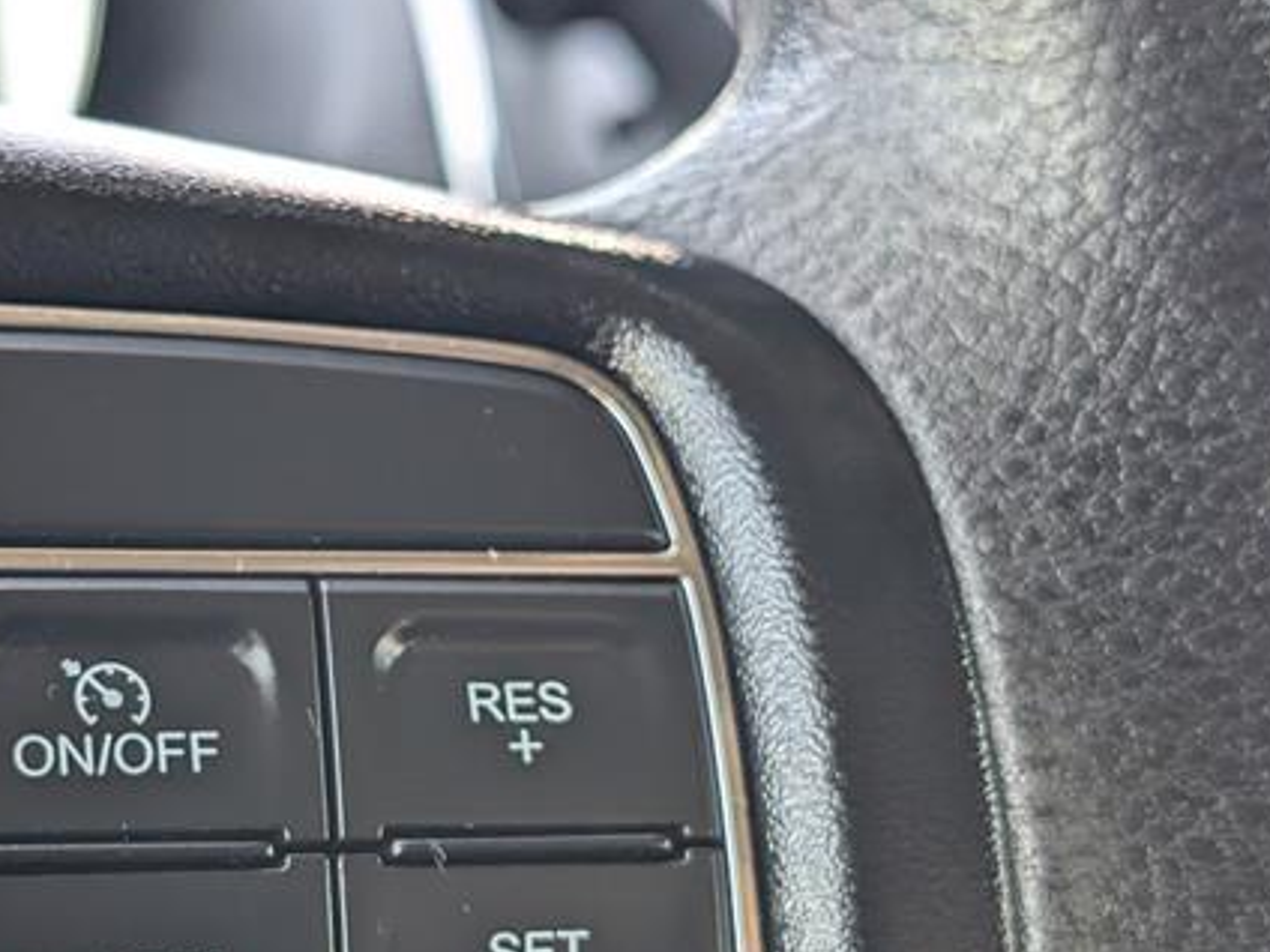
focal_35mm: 74
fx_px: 2715
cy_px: 653
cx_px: 353
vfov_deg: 19.8
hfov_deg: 26.1
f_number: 1.68
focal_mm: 6.9
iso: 463
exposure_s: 1/370
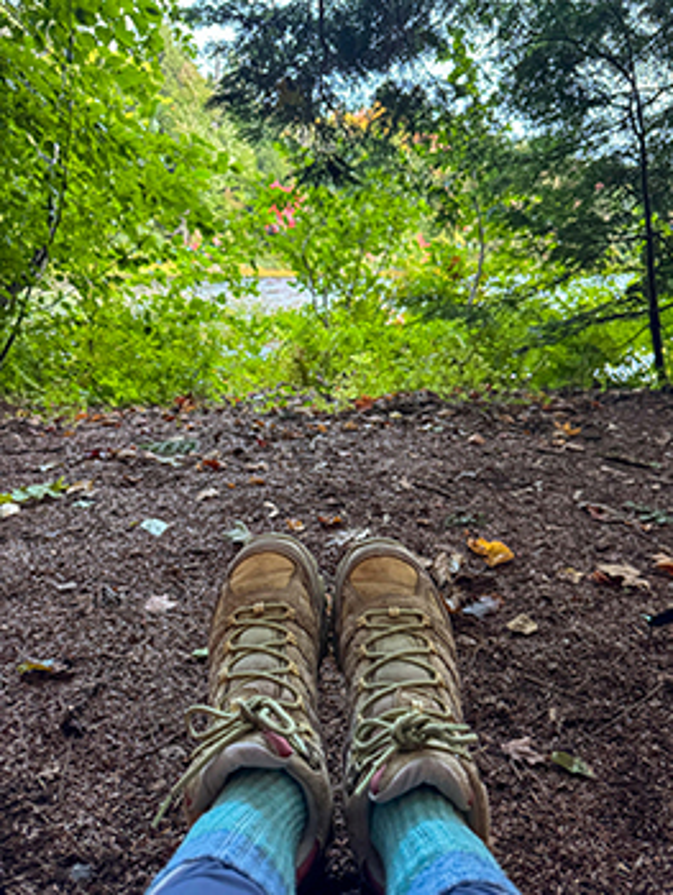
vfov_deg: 71.6
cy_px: 448
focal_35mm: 24
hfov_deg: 56.9
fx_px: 621
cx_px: 336
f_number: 1.8
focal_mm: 6.76
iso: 500
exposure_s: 1/60
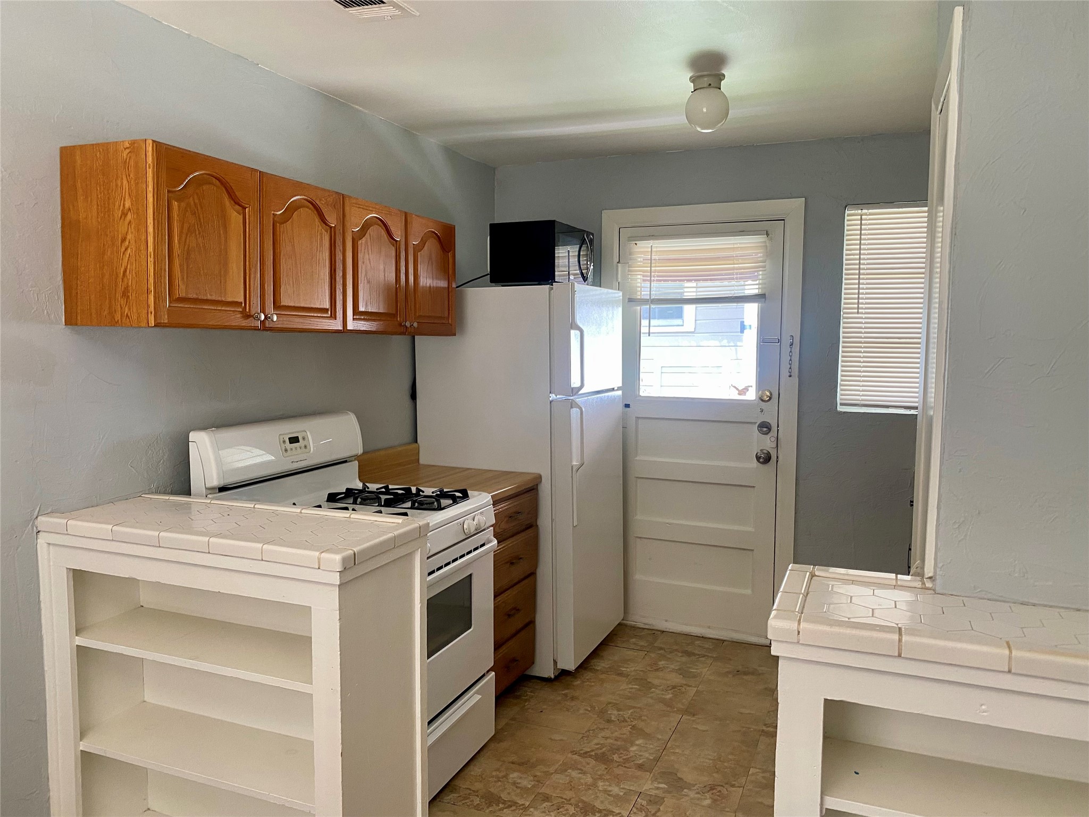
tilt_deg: -5.3
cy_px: 408
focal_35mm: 26
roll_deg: -0.2
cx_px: 544
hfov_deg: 67.3
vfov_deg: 53.1
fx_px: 818
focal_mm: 4.25
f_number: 1.8
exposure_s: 1/73
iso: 125
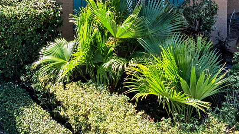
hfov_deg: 18.3
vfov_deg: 9.3
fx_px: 742
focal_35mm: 117
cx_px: 113
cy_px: -182
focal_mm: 10.3
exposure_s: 1/640
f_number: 4.5
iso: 100
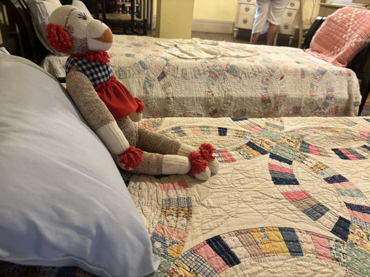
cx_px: 185
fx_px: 278
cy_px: 138
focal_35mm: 26
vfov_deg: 53.1
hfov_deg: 67.3
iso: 250
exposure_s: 1/60
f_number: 1.6
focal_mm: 6
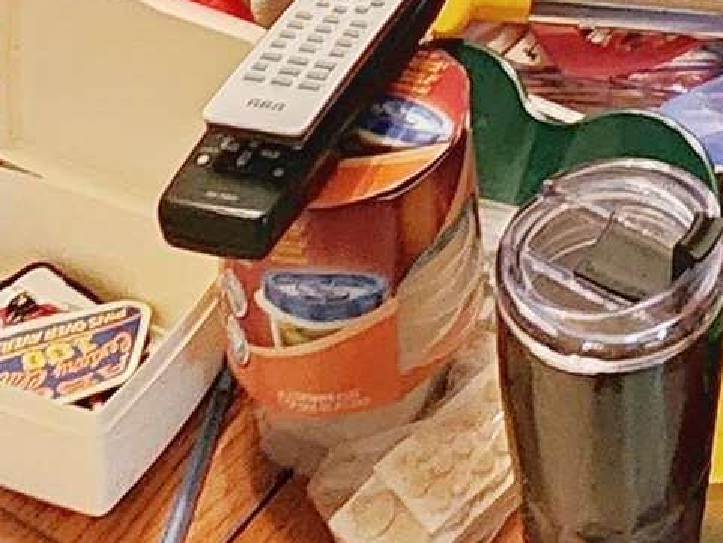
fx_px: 1734
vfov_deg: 12.4
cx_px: 734
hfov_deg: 22.6
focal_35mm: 83
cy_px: -887
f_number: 2.2
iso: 500
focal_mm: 2.2
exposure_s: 1/30
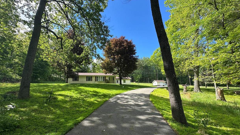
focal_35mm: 16
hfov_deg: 99.3
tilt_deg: +8.9
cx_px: 117
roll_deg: +1.2
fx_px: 102
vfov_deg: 66.5
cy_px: 80
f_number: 2.2
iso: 40
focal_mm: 2.22
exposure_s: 1/509
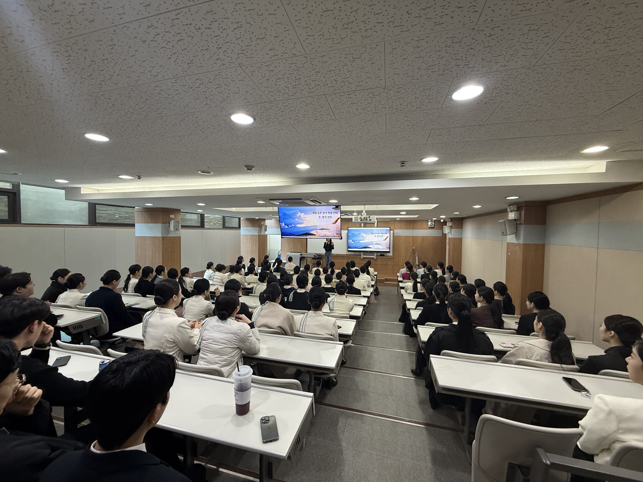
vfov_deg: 85.7
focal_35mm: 14
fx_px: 260
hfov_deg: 102.1
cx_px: 322
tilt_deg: -2.6
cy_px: 241
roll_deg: +0.2
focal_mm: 2.22
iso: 250
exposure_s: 1/120
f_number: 2.2
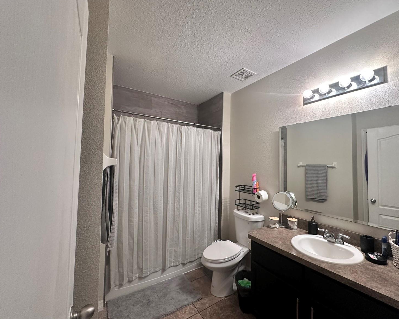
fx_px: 177
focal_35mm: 15
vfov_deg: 84.0
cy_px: 157
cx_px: 217
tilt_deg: +2.8
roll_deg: -1.1
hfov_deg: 96.6
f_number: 2.2
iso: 320
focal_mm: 2.22
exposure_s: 1/60
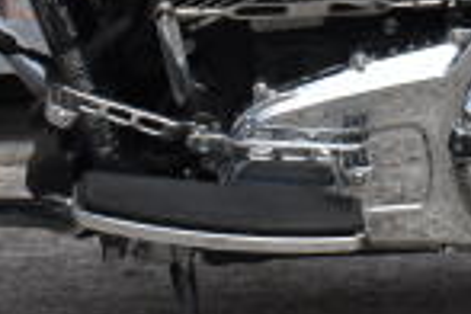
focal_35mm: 286
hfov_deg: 7.2
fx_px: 3738
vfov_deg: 4.7
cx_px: 554
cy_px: -292
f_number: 8
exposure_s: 1/250
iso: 100
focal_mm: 35
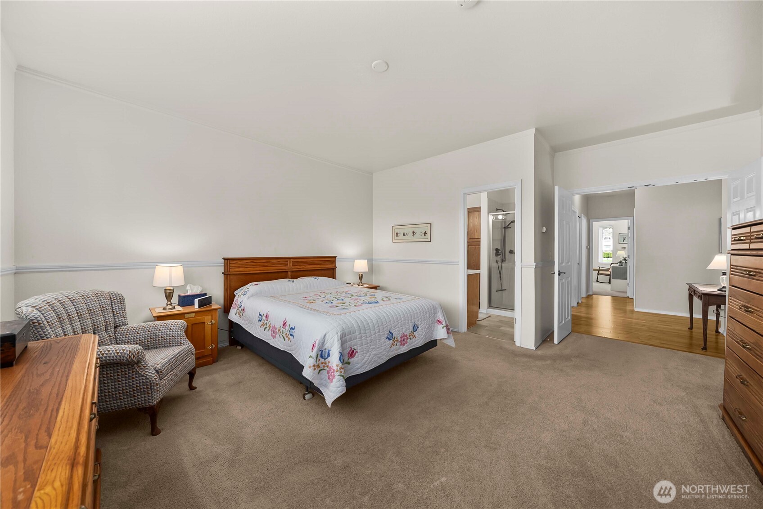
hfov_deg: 112.6
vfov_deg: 90.1
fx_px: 254
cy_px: 254
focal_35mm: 12
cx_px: 382
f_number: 7.1
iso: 1000
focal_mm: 12
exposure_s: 1/8
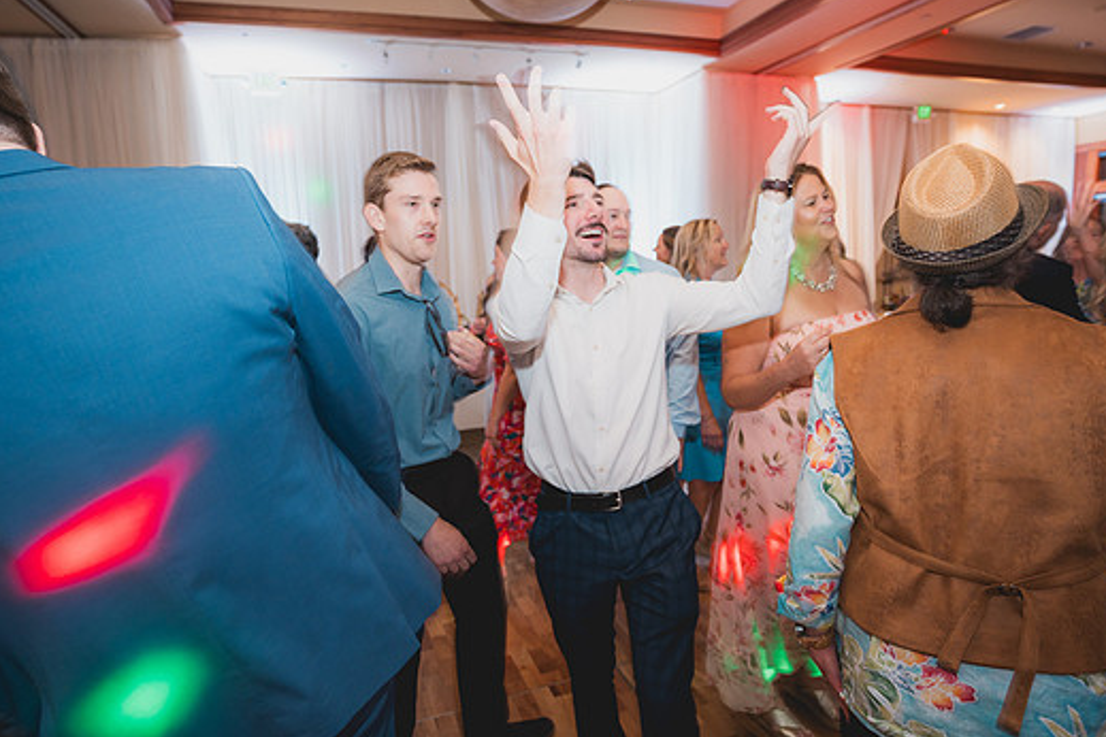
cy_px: 365
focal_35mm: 19
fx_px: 584
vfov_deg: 64.6
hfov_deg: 86.9
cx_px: 528
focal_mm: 17
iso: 1000
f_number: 2.8
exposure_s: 1/13
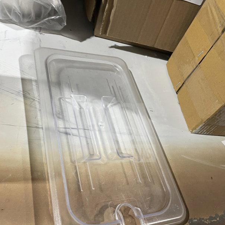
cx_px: 113
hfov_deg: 52.5
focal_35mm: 31
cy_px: 133
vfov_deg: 52.2
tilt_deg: -49.0
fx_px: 228
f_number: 1.6
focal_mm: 4.2
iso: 200
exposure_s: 1/60
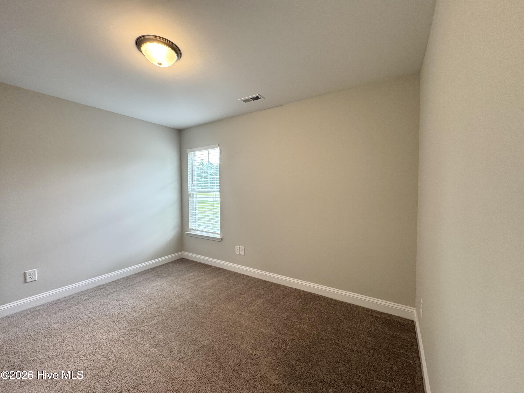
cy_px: 196
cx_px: 262
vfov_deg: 85.7
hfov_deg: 102.1
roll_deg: -0.3
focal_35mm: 14
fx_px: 212
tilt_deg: -2.1
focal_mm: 2.22
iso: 250
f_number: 2.2
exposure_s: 1/120
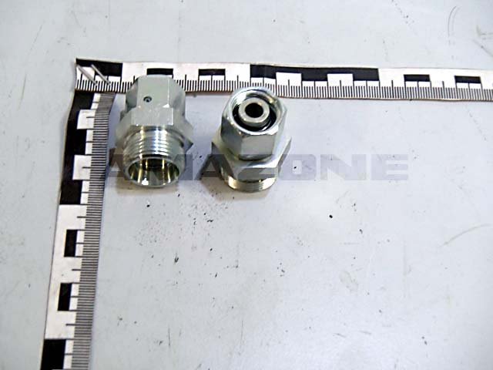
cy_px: 185
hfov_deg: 34.3
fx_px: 798
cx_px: 246
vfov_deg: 26.1
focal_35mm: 56
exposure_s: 1/20
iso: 400
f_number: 5.1
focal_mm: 10
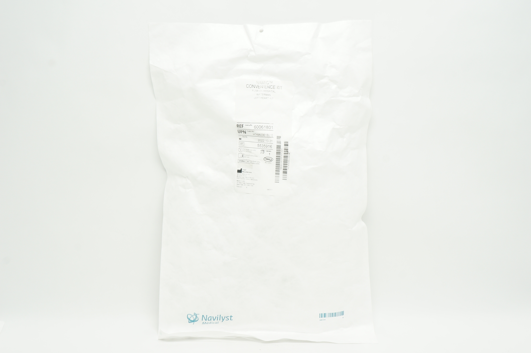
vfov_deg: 31.8
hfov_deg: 46.4
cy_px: 176
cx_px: 266
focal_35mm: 42
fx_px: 619
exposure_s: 1/15
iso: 400
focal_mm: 28
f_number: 11
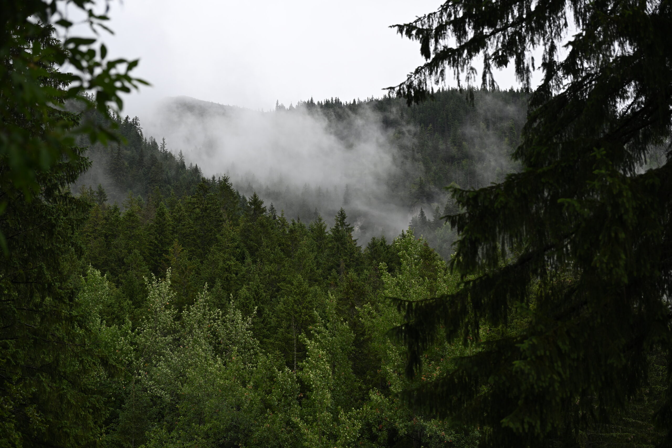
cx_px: 336
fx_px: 1195
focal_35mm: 64
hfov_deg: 31.4
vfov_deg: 21.2
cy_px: 224
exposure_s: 1/160
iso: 100
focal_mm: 64
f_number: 4
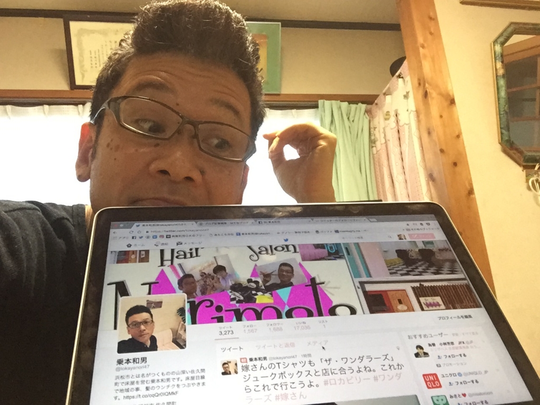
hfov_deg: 58.4
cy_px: 202
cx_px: 270
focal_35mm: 31
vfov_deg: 45.4
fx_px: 484
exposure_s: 1/24
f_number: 2.2
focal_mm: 2.65
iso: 320
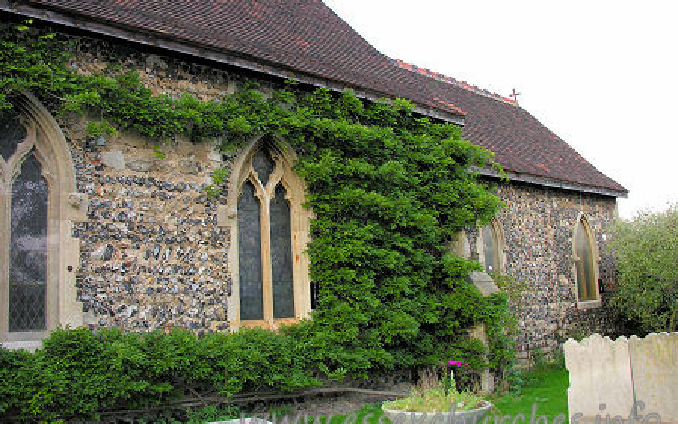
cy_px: 200
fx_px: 702
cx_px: 340
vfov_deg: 33.6
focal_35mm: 38
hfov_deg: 51.5
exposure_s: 1/30
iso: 57
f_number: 2.8
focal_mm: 8.9
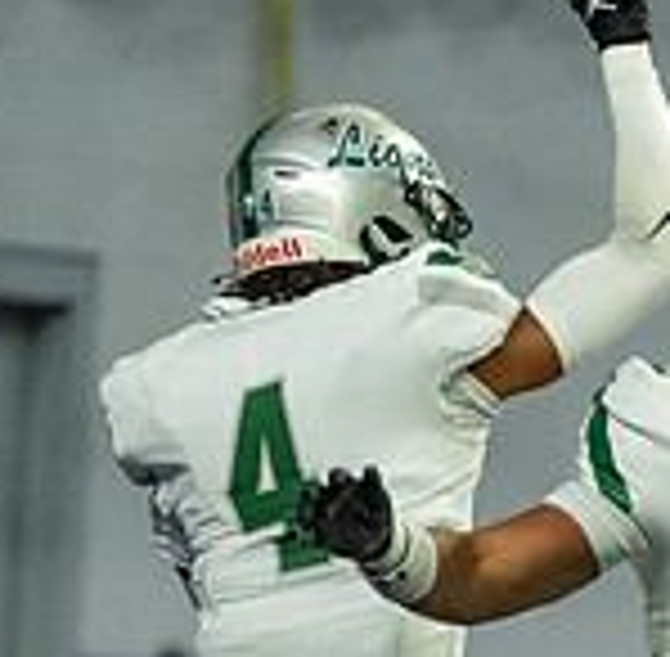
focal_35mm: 803
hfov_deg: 2.2
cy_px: 922
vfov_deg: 2.2
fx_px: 17408
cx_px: 622
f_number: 2.8
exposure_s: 1/1250
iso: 4000
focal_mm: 200
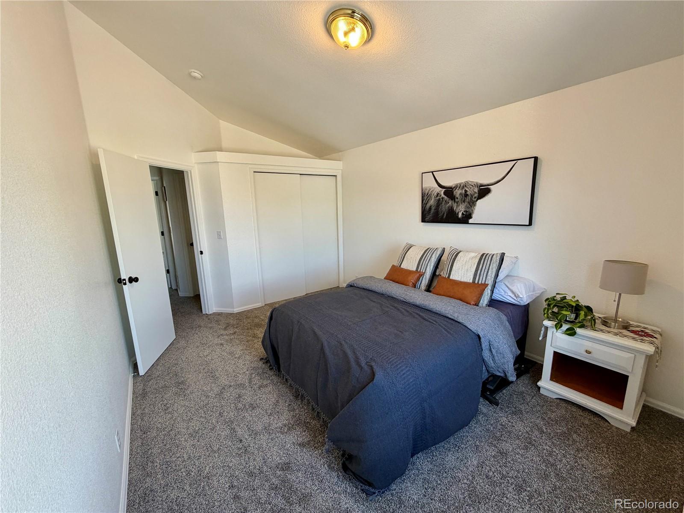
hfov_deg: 102.1
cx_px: 342
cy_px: 256
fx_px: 277
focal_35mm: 14
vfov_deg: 85.7
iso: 160
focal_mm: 2.22
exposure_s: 1/121
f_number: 2.2
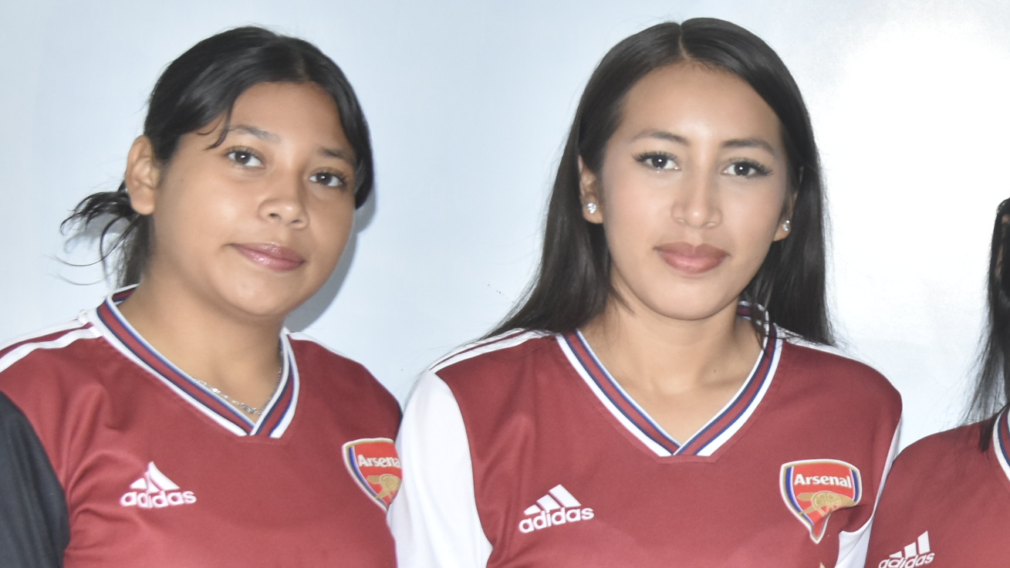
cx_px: 957
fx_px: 3080
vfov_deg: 10.5
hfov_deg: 18.2
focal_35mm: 115
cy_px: 407
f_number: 4
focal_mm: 32
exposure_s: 1/100
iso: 800
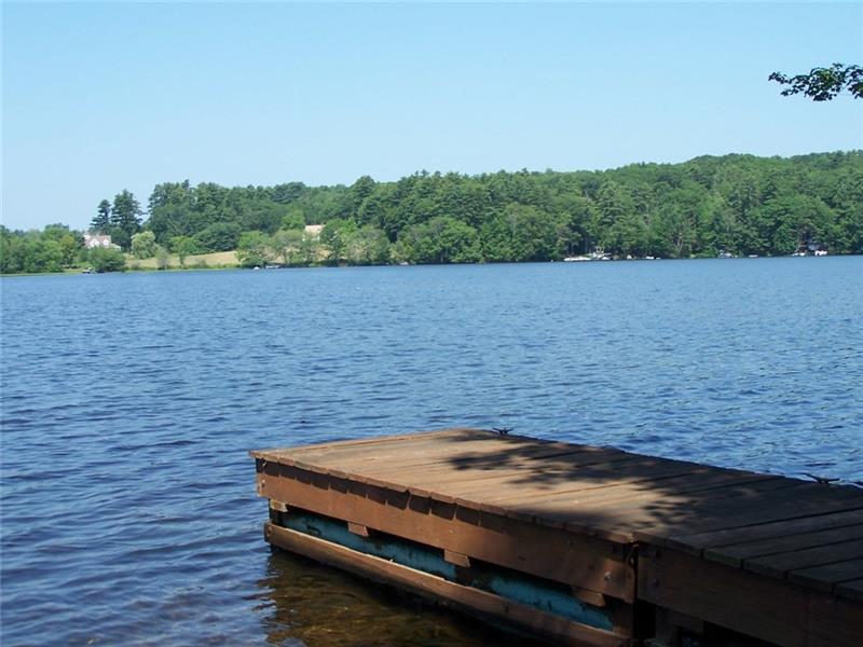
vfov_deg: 26.1
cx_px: 432
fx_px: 1396
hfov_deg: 34.3
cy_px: 324
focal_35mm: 56
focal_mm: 9.3
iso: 80
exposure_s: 1/640
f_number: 3.1
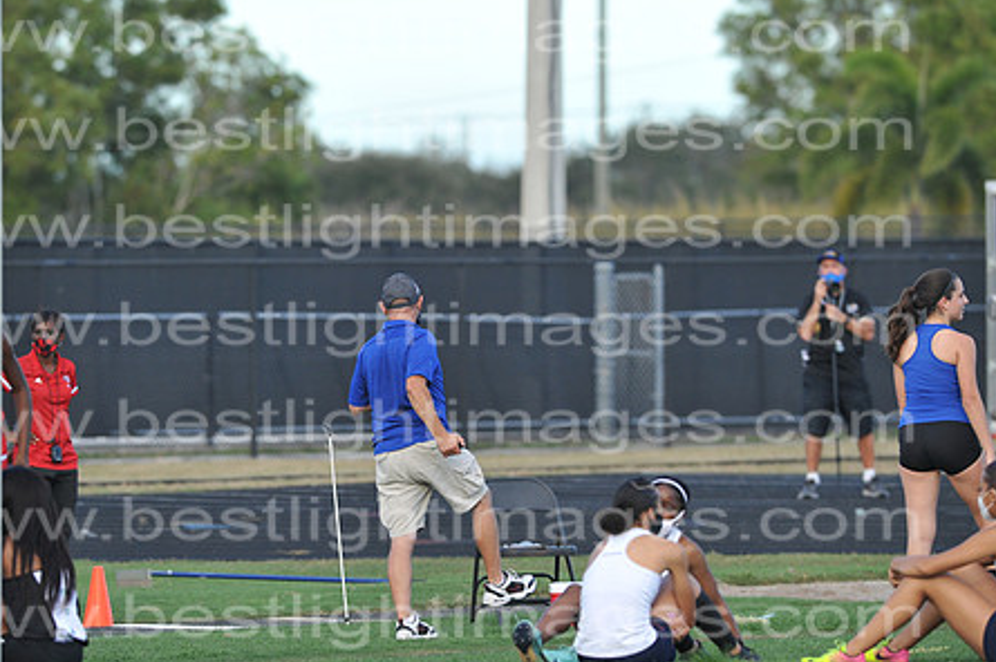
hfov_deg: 5.3
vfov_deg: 3.5
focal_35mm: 391
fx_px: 10809
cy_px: 378
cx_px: 414
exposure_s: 1/2000
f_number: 4.5
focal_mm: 300
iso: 800
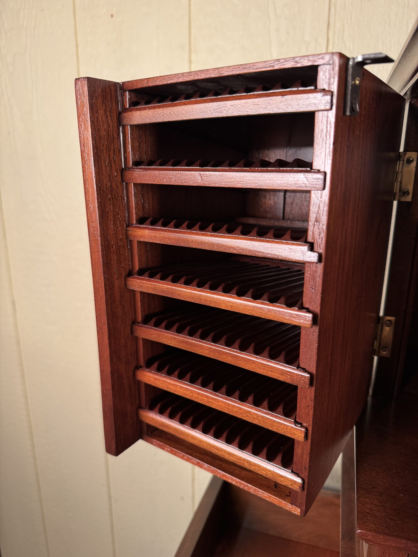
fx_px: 386
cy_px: 278
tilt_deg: -16.1
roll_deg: +0.7
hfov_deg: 56.8
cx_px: 209
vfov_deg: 71.6
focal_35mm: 24
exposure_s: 1/60
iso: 160
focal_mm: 6.76
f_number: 1.78
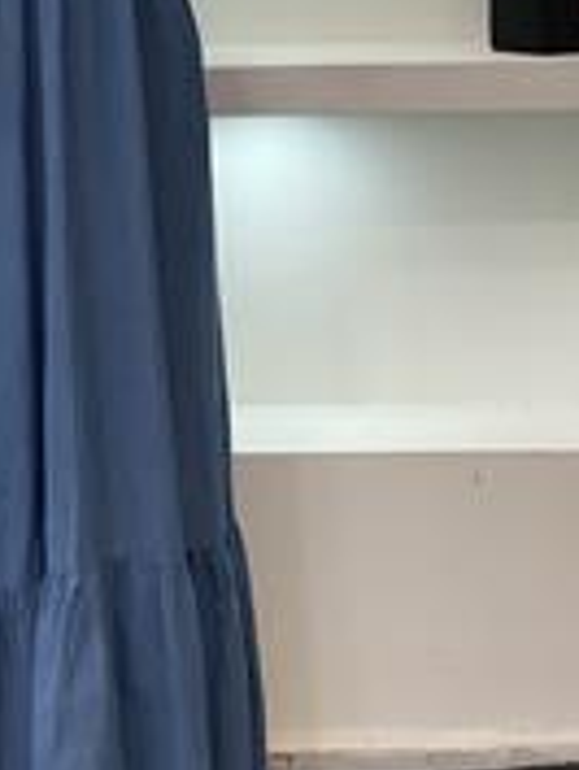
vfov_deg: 16.2
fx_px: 2695
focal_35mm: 121
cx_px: 22
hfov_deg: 12.1
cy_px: 150
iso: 80
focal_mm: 6
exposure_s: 1/100
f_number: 2
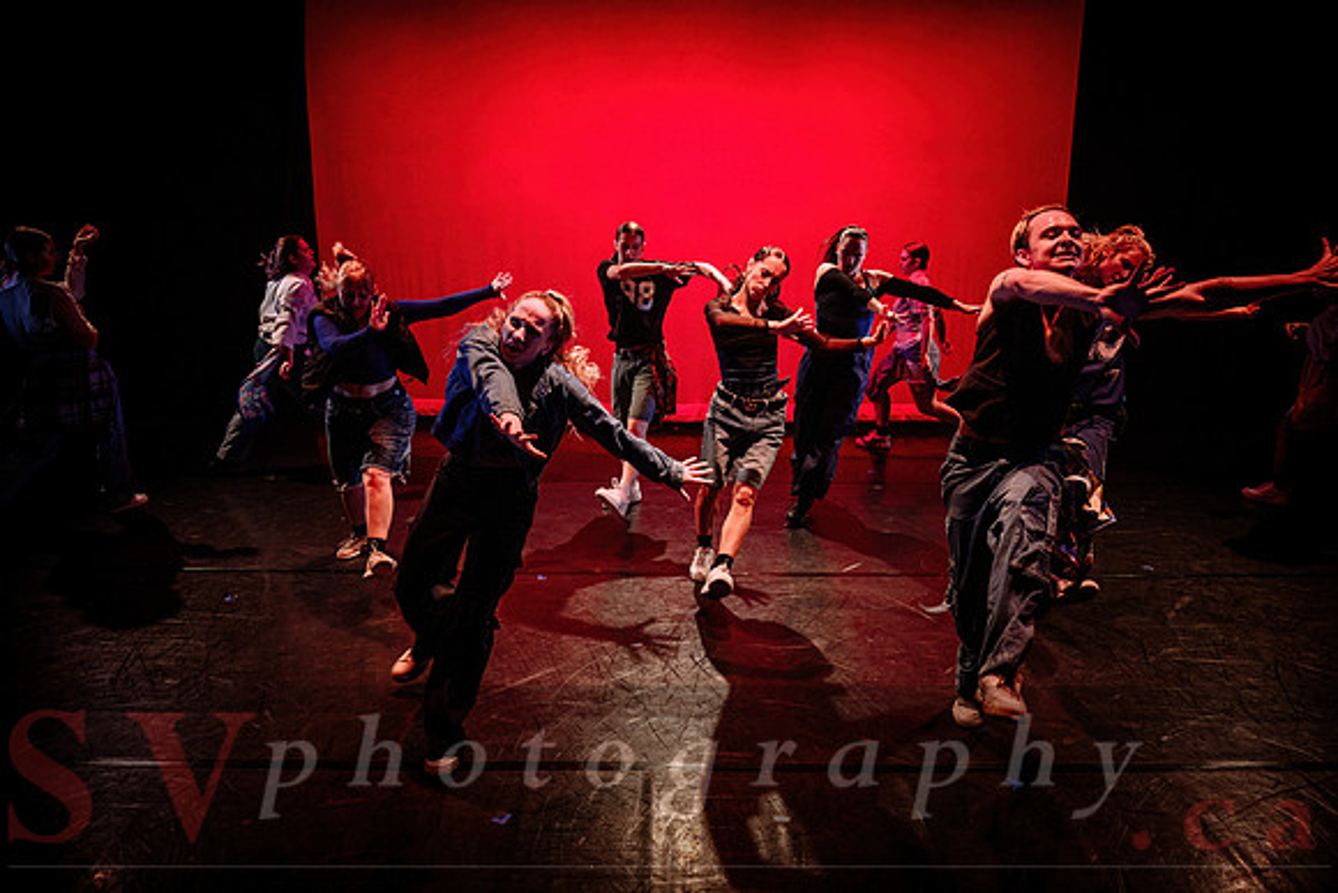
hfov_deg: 73.7
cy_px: 446
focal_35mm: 24
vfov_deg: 53.2
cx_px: 669
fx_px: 892
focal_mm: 24
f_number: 2.8
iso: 2500
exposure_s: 1/300
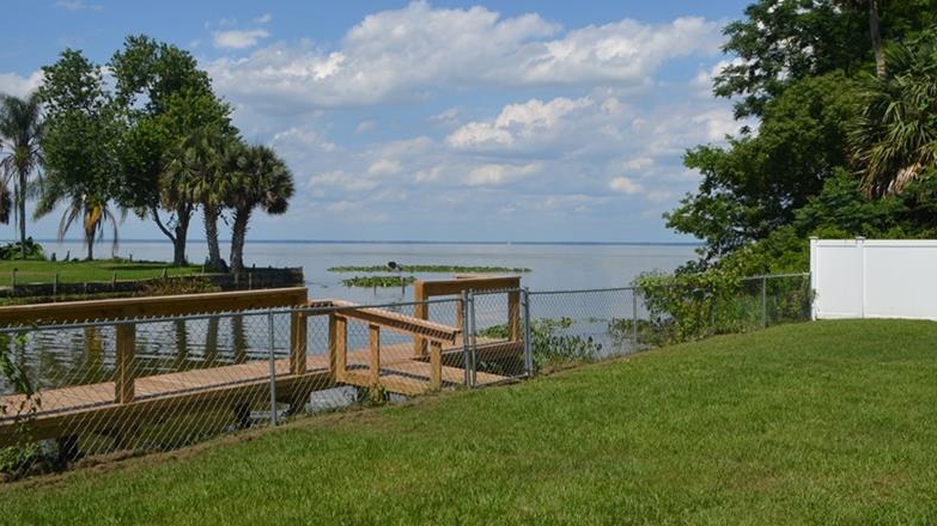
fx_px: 919
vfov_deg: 31.9
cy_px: 236
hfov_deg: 53.8
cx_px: 535
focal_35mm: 37
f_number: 9
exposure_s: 1/320
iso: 100
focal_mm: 18
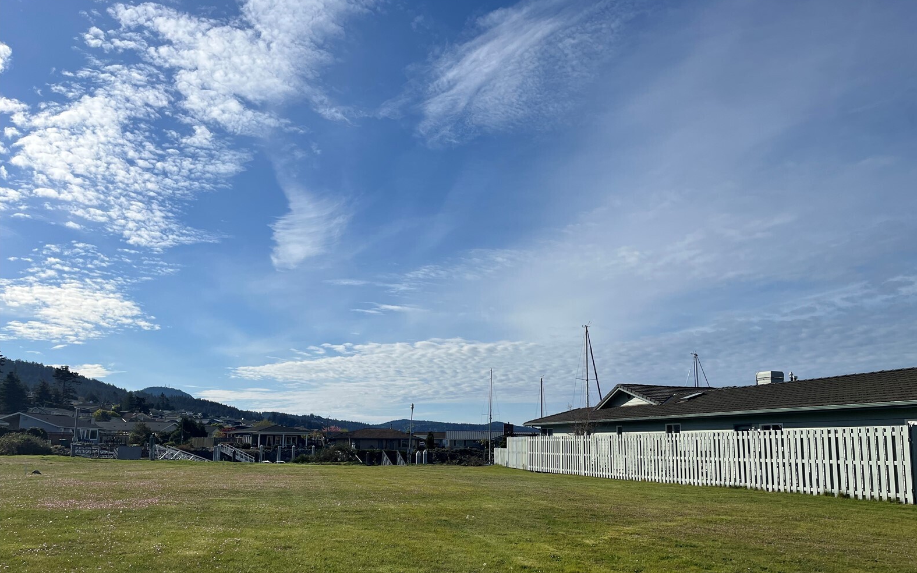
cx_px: 465
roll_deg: -0.2
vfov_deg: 44.3
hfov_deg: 66.5
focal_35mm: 28
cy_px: 342
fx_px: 700
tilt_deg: +8.8
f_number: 1.6
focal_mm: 5.1
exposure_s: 1/8403
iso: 50
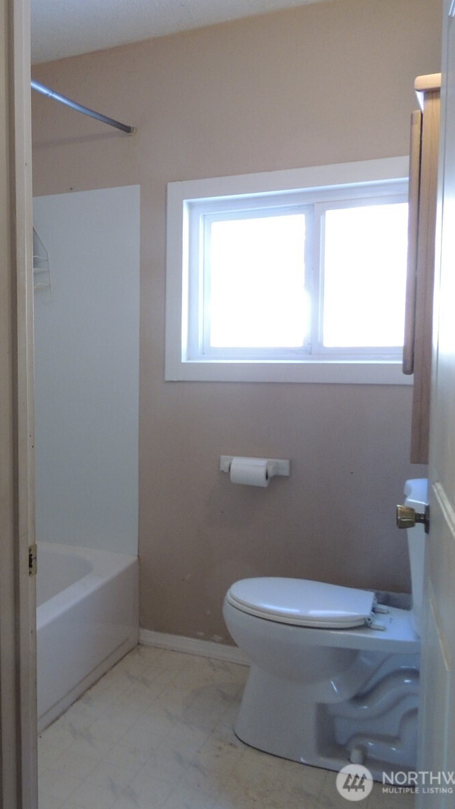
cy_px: 403
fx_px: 751
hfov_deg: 30.6
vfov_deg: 56.6
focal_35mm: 35
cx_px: -30
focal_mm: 4.3
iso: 250
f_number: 3
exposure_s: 1/30
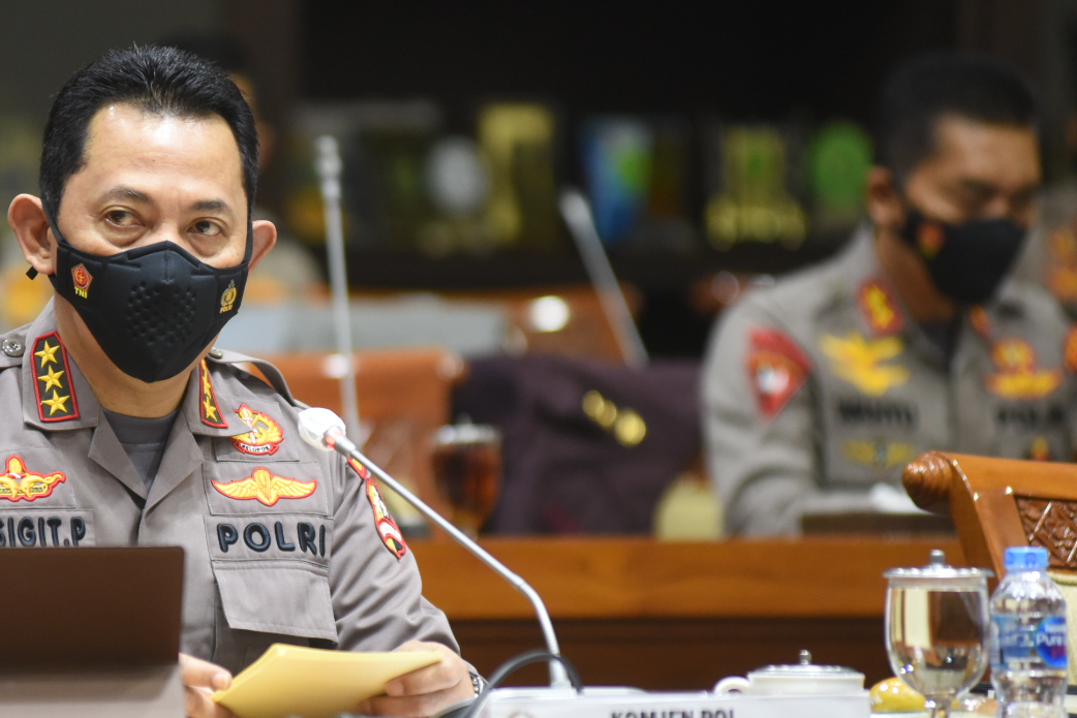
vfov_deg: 4.4
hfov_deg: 6.6
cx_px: 246
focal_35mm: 311
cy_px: 389
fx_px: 9305
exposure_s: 1/160
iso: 2500
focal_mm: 200
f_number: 2.8
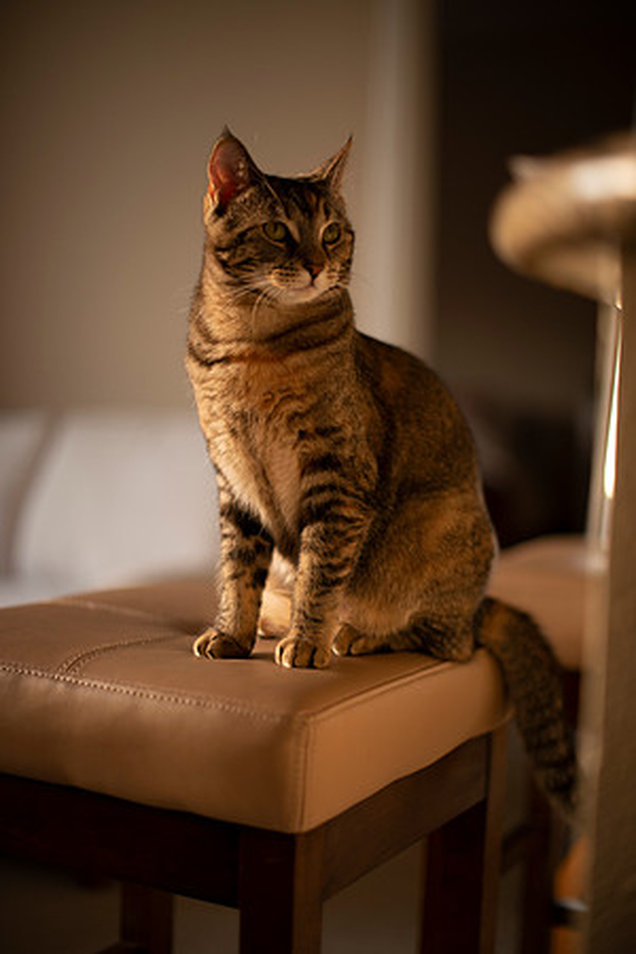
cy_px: 477
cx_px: 318
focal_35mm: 50
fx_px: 1325
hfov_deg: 27.0
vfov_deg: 39.6
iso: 400
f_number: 1.4
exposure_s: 1/200
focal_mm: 50
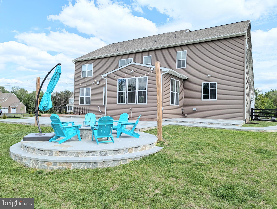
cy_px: 104
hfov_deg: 71.5
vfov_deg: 56.9
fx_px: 192
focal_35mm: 24
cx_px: 138
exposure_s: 1/1577
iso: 22
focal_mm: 6.9
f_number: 1.68
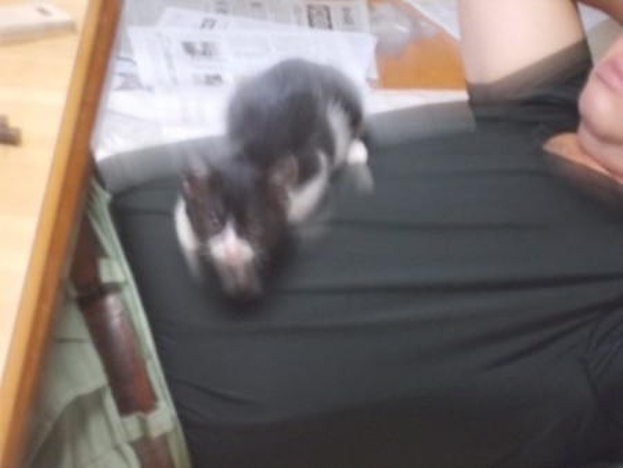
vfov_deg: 13.1
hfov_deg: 17.4
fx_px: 2035
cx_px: 312
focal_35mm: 113
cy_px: 234
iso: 800
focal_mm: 20.1
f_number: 6
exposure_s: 1/2
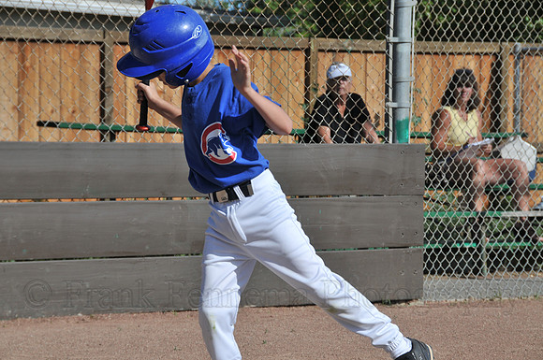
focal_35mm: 168
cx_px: 272
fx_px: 2530
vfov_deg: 8.1
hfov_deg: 12.2
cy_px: 180
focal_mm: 112
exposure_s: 1/250
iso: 200
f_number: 11
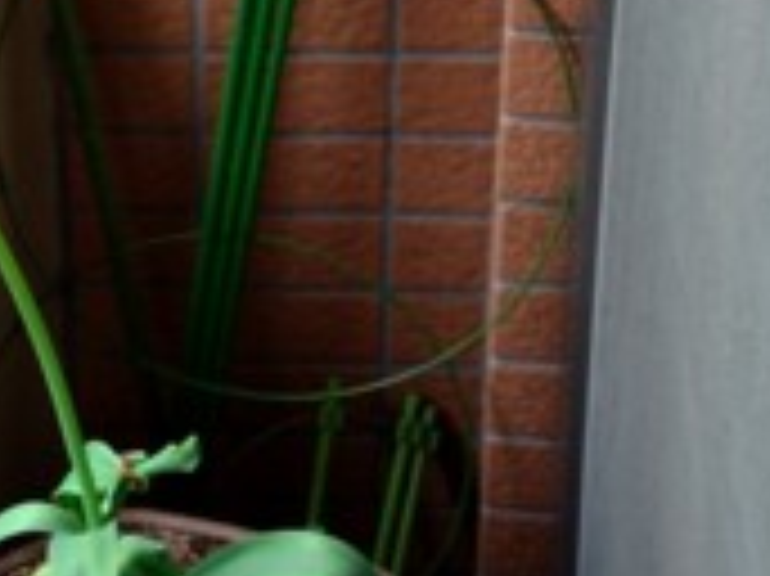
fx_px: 2626
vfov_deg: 12.5
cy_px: 97
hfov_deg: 16.4
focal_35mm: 118
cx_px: 5
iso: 1600
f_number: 4.5
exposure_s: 1/90
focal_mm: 35
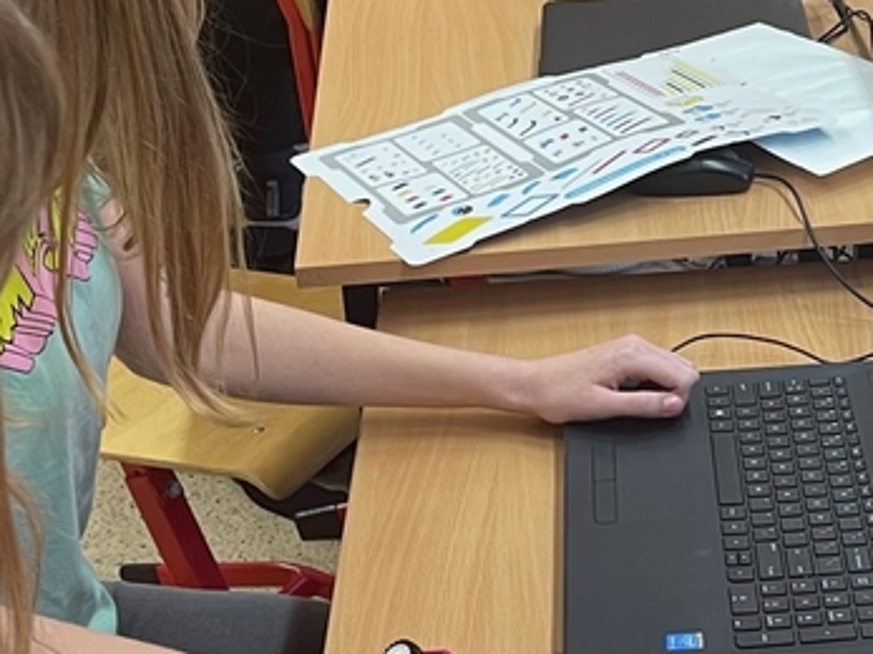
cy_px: 289
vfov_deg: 16.4
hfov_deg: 21.1
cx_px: 840
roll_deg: +0.8
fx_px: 2269
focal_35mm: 90
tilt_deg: -24.8
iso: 80
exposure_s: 1/50
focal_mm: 5.1
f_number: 1.6
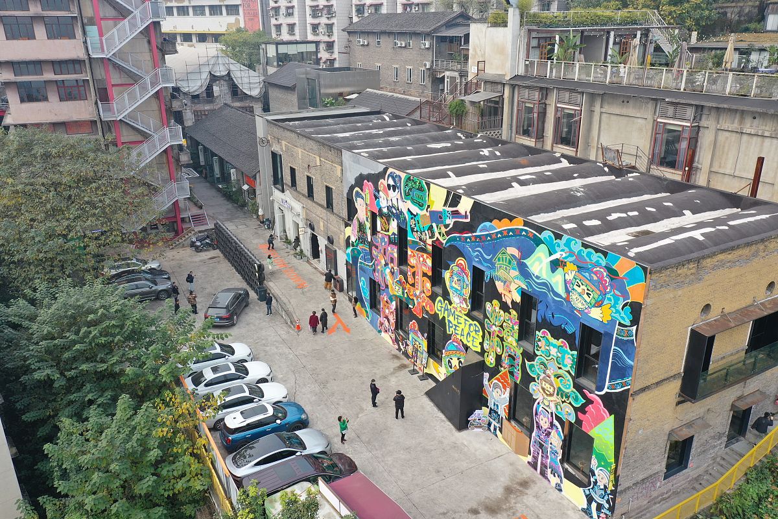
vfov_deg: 46.4
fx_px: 605
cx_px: 389
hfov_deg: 65.5
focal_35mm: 28
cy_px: 260
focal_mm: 10.26
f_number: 4.5
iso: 100
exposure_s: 1/160
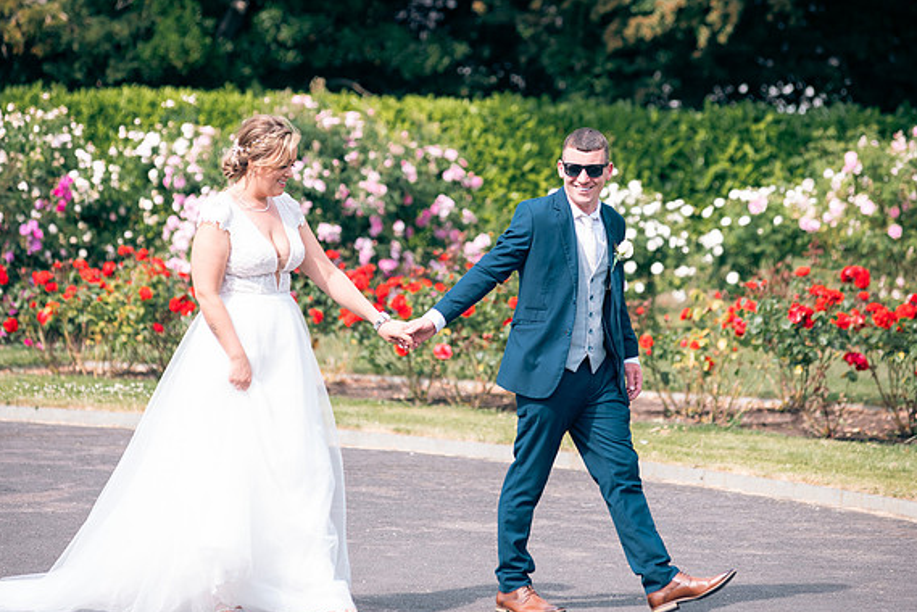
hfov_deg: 13.0
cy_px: 310
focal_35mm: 158
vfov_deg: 8.7
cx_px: 461
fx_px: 4026
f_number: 3.5
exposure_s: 1/320
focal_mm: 155
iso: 80
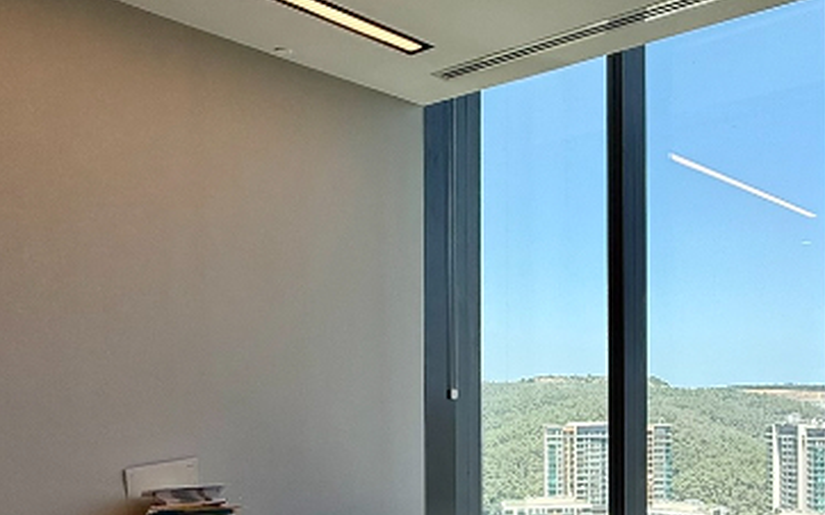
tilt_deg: -0.7
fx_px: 922
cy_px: 410
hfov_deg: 46.7
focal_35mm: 41
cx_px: 604
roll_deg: +0.4
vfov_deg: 30.5
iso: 50
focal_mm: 2.22
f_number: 2.2
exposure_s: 1/510
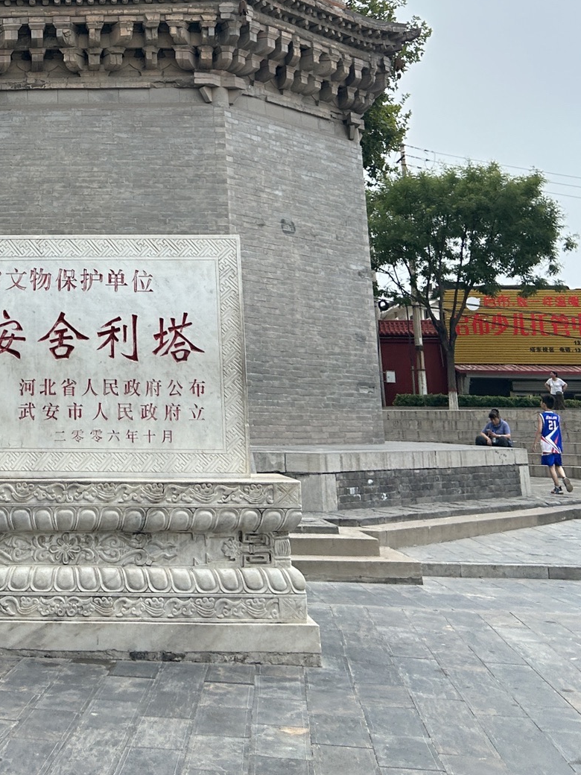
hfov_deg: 27.8
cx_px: 32
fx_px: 1119
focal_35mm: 50
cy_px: 102
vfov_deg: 36.2
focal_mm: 5.7
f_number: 1.5
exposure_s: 1/1019
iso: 50
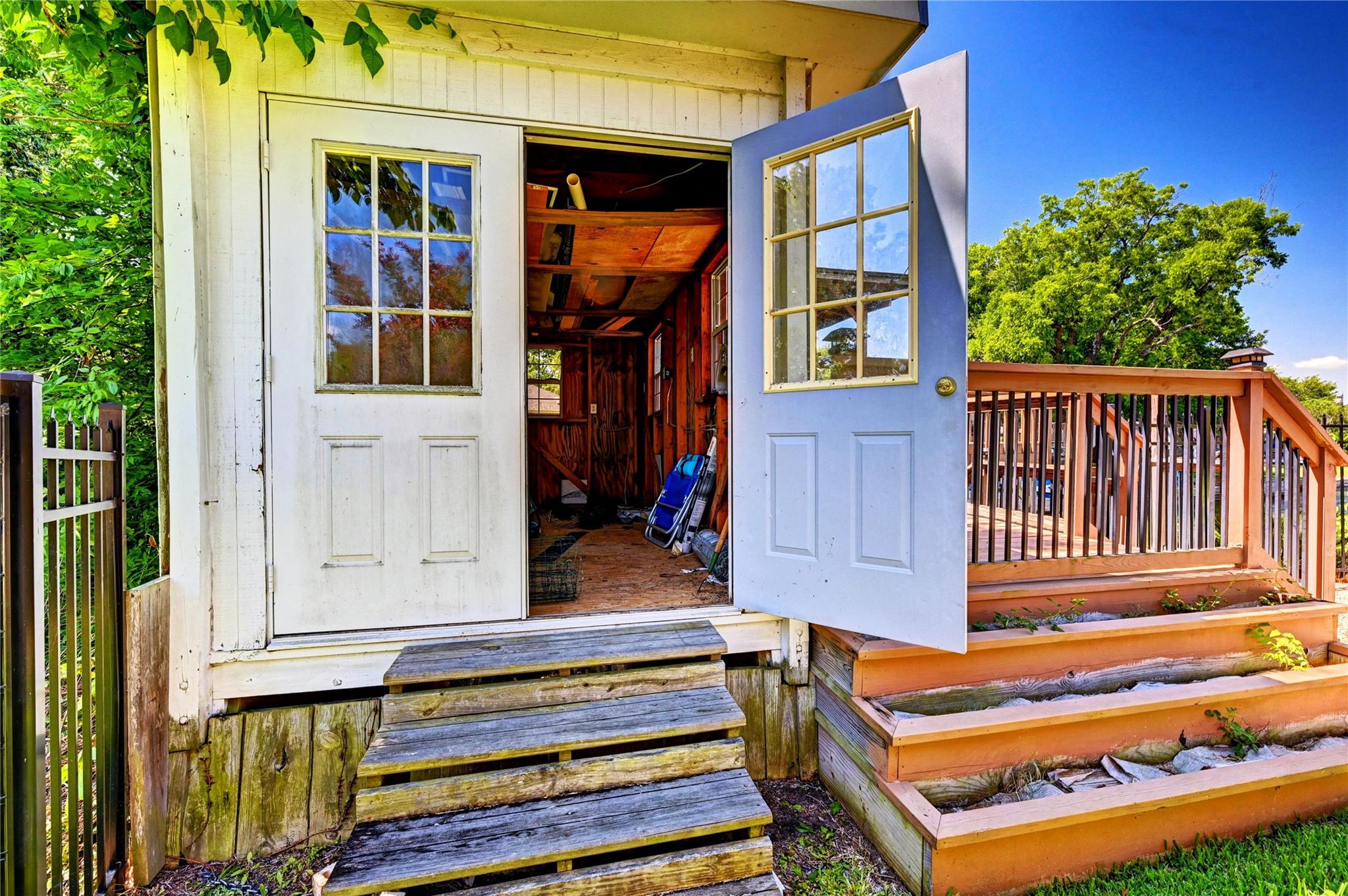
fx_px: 561
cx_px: 674
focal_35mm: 15
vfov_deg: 77.2
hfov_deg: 100.4
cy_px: 448
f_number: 8
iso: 400
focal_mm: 15
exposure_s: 1/125
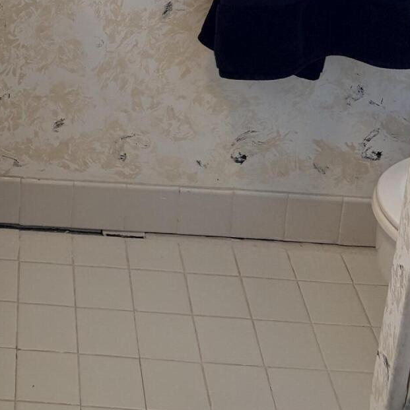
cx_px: -30
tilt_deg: -13.5
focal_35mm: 74
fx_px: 992
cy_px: -222
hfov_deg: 22.2
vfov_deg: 19.9
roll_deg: -1.2
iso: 125
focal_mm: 5.96
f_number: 1.6
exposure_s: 1/120
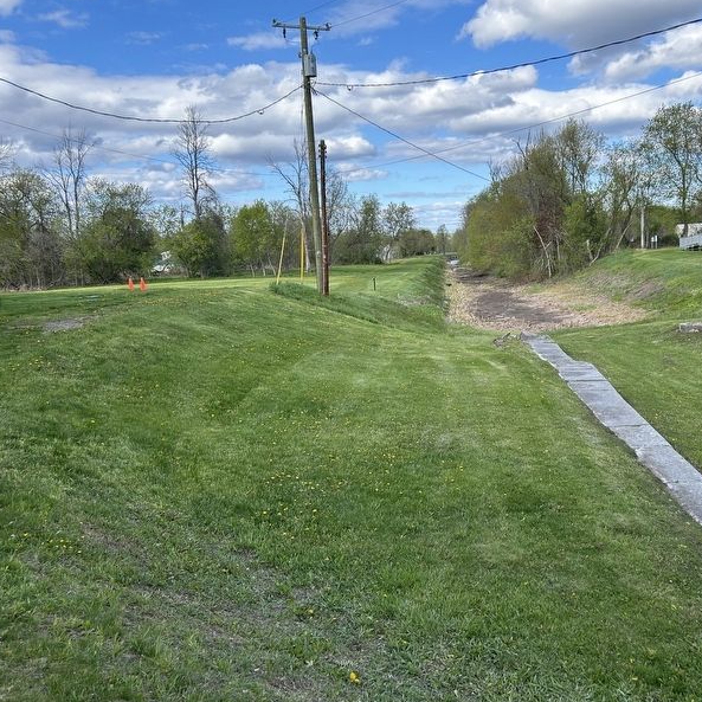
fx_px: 711
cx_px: 426
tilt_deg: -8.5
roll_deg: +4.0
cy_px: 348
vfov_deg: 52.5
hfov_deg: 52.1
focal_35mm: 31
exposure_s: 1/1838
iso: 50
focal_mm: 5.7
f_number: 1.5
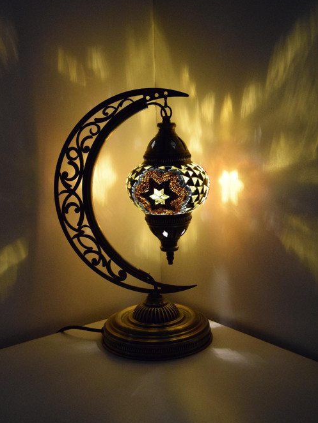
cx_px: 159
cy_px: 204
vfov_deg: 38.9
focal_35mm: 49
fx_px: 600
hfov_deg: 29.7
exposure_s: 1/60
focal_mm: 30
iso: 2500
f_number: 4.2
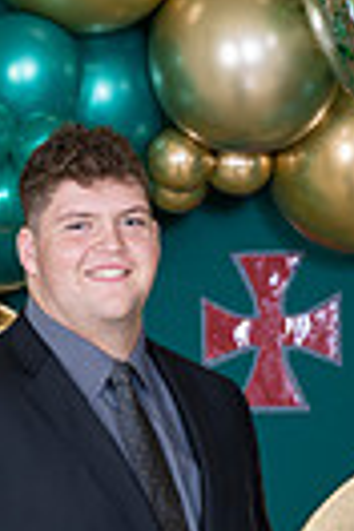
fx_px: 4779
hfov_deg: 4.2
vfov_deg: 6.3
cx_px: 109
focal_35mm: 324
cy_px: 801
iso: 320
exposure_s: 1/125
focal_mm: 95
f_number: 7.1
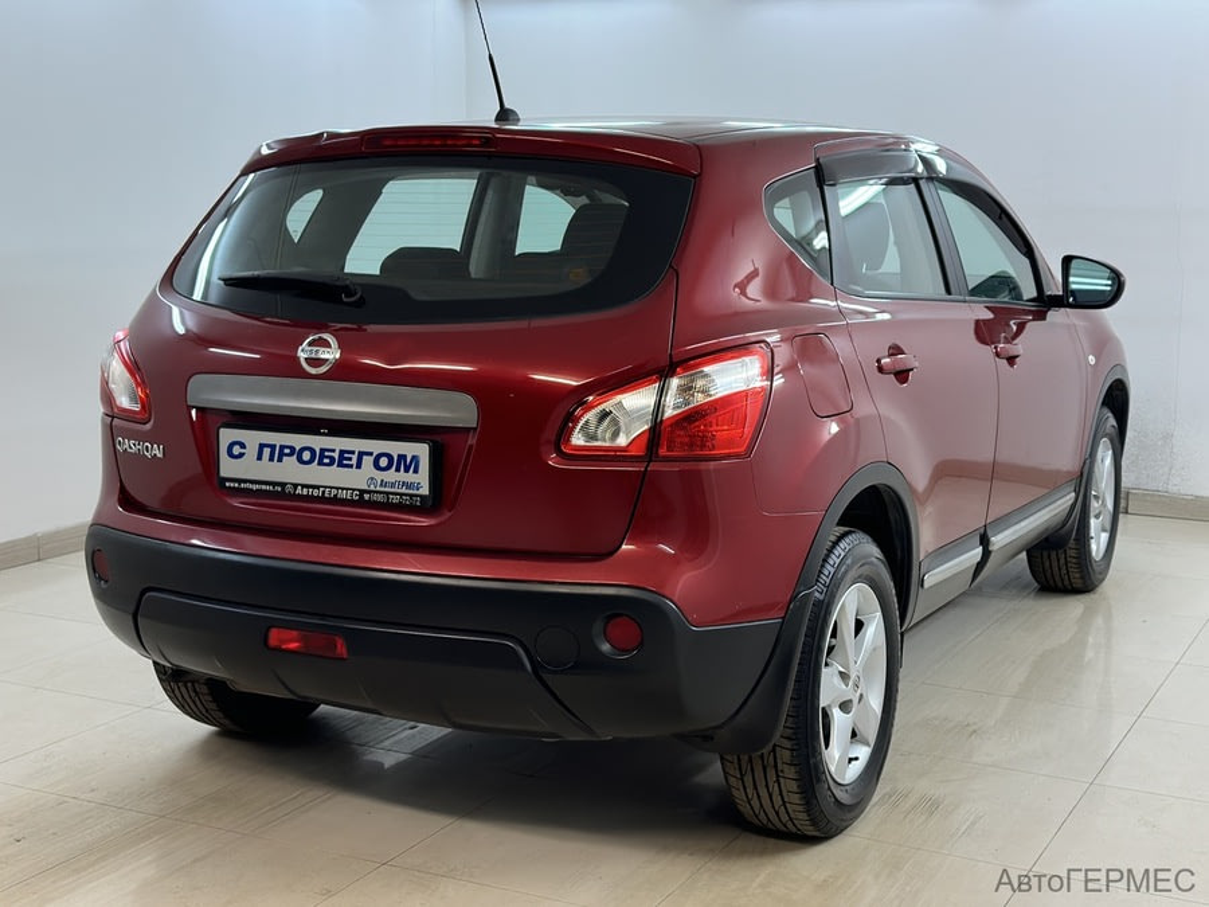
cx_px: 604
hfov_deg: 39.7
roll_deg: -0.9
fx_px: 1676
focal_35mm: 48
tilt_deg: -8.6
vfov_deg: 30.3
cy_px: 454
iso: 125
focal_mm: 6.86
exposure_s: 1/100
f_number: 1.78
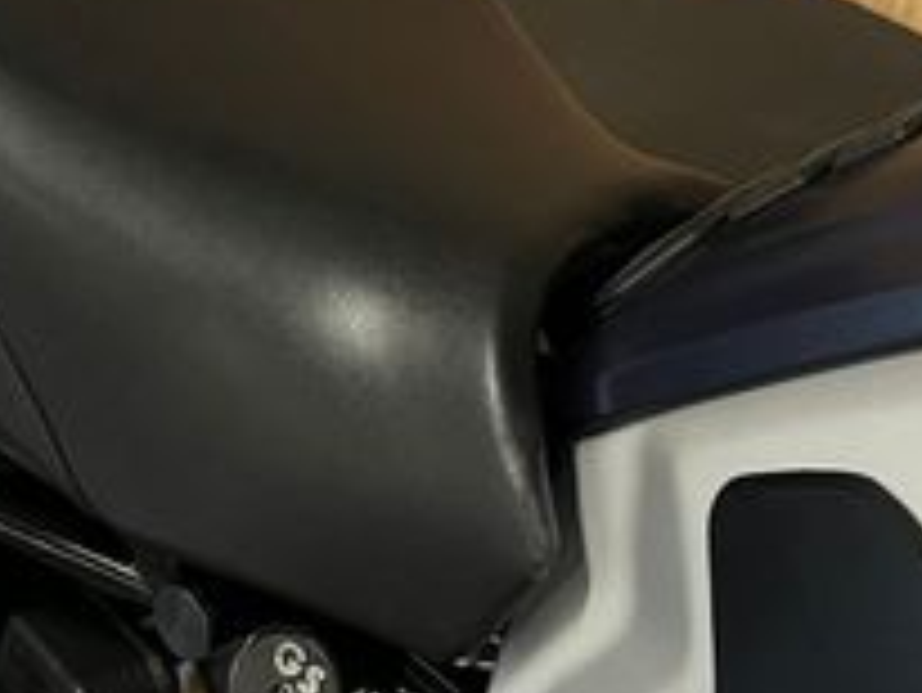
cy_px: 4
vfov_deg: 17.8
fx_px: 2159
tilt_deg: -34.2
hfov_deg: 23.7
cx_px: 153
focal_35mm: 81
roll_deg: +1.7
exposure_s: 1/25
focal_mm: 5.1
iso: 500
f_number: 1.6
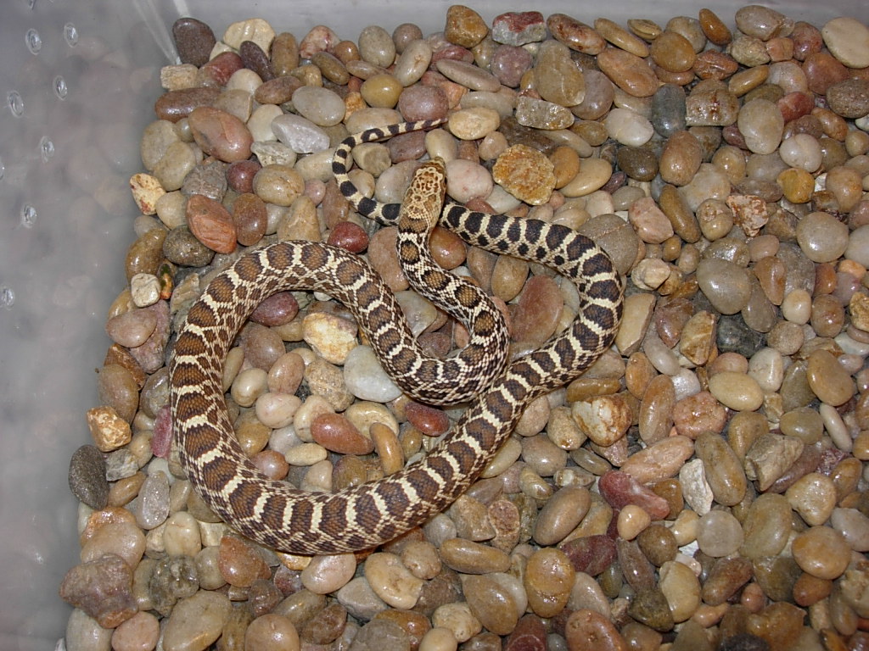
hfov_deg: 49.0
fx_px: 954
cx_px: 434
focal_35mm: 38
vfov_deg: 37.7
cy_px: 326
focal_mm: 7.8
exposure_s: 1/64
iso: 79
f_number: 4.8
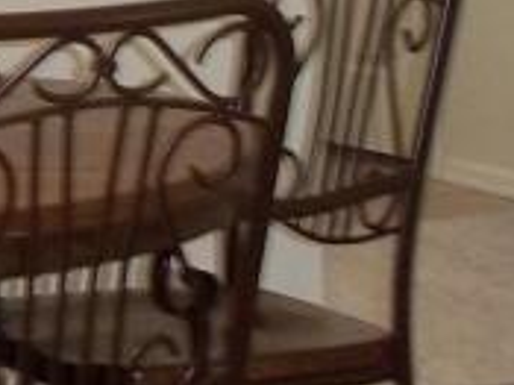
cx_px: -582
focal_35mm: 211
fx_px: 3131
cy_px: -197
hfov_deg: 8.8
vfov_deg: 6.9
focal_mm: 6.5
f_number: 3.1
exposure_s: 1/30
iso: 160
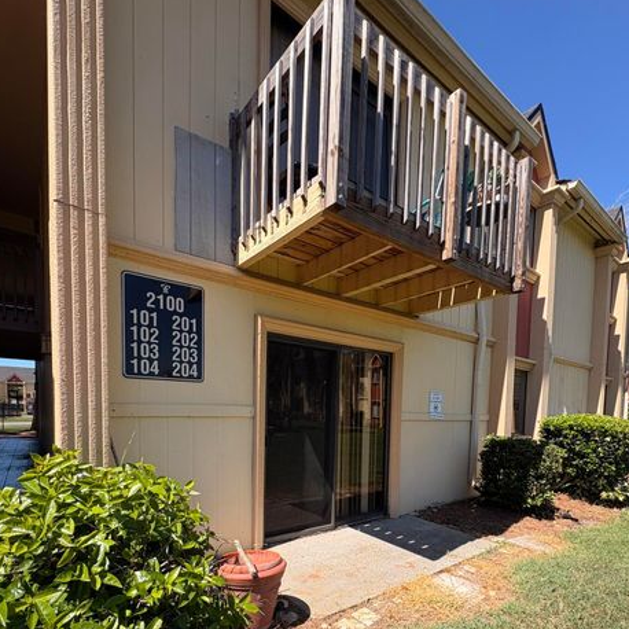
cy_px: 429
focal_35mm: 18
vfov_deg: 77.6
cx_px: 305
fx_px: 370
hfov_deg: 80.7
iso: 50
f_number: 2.2
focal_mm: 2.22
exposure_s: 1/779
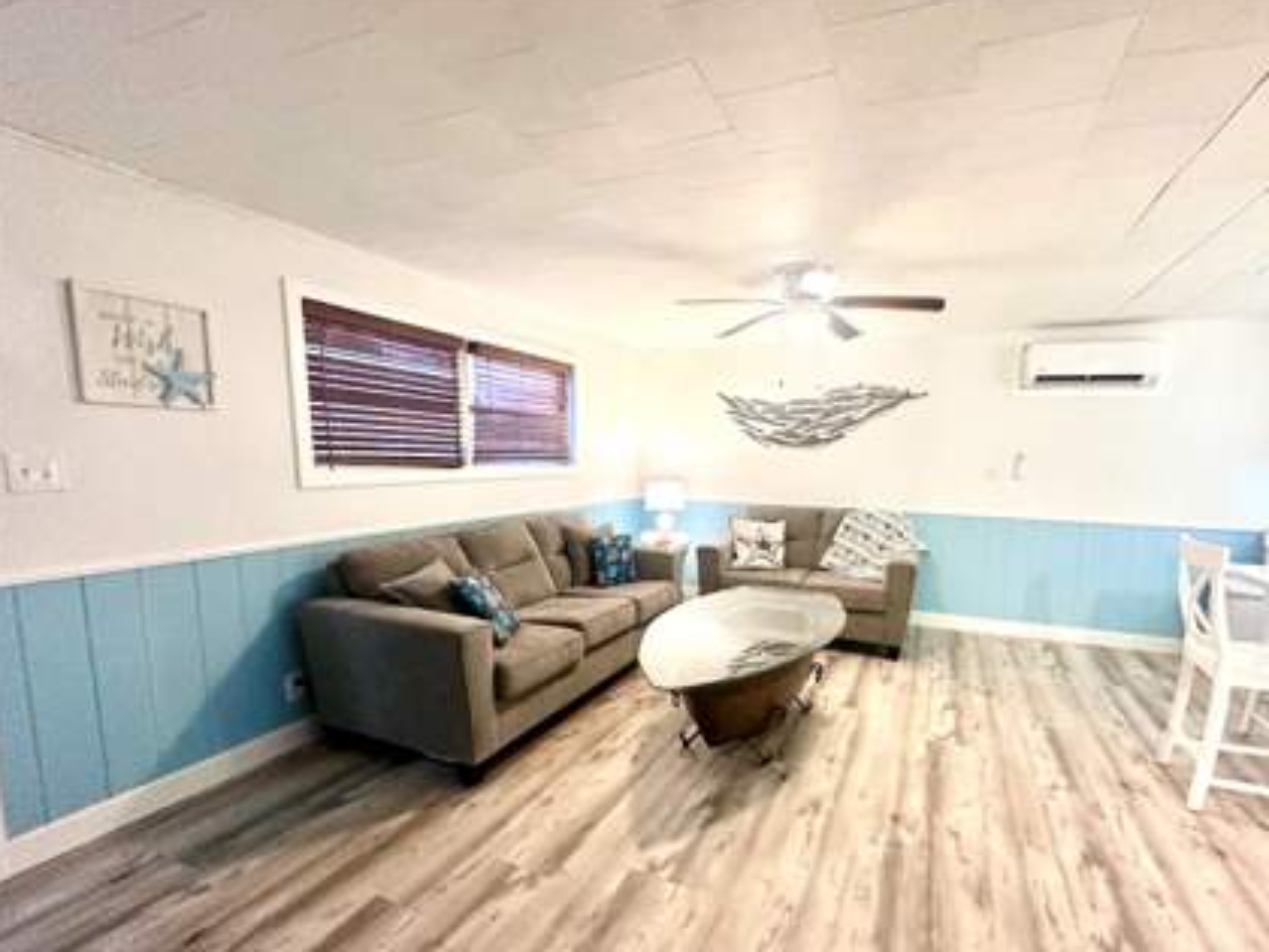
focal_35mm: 16
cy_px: 529
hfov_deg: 94.0
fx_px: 587
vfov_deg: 77.8
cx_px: 713
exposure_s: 1/60
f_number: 2.2
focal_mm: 2.22
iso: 400
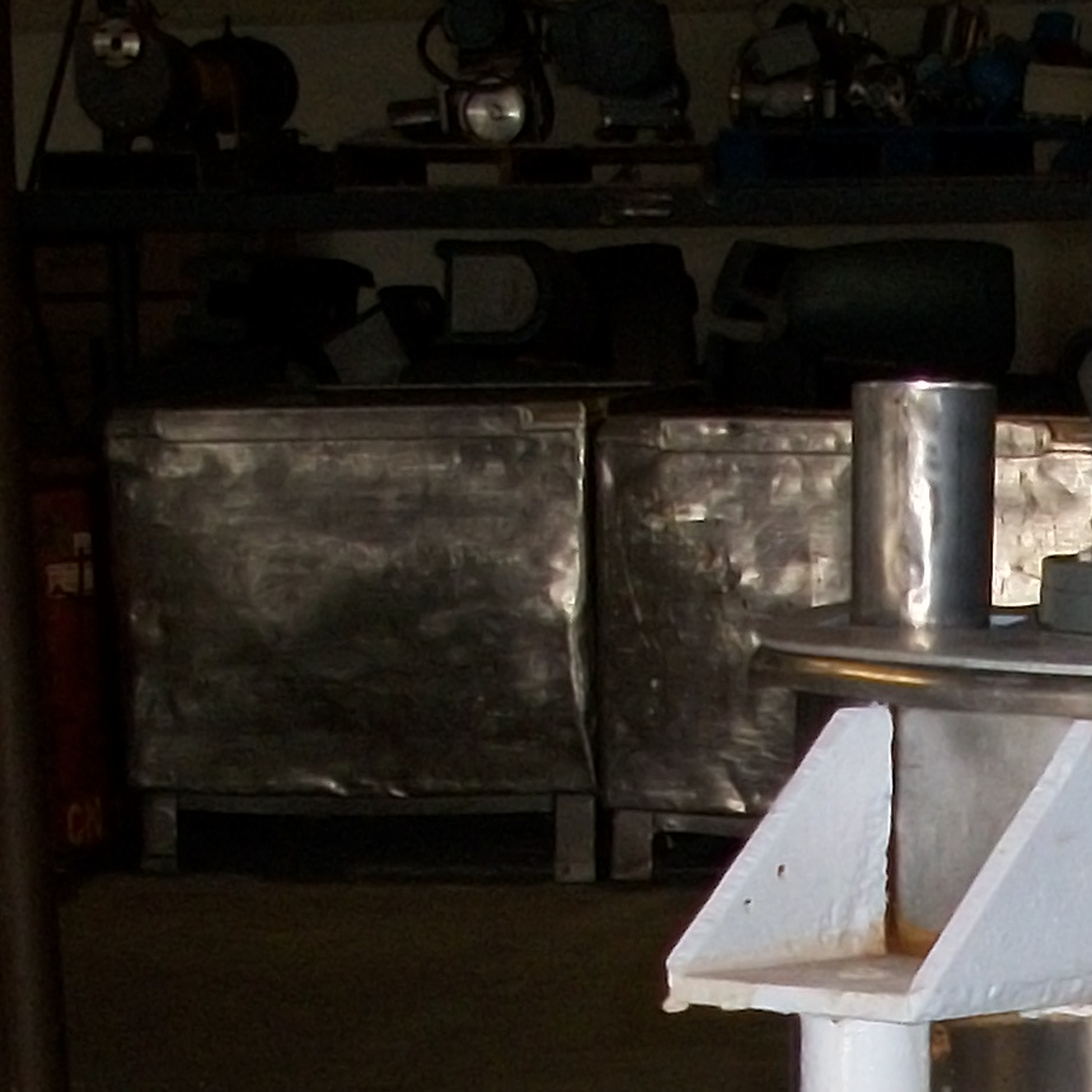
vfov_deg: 12.7
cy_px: 1555
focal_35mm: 132
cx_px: 1211
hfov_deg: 13.0
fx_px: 4711
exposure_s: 1/60
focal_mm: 6.3
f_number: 3.1
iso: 160
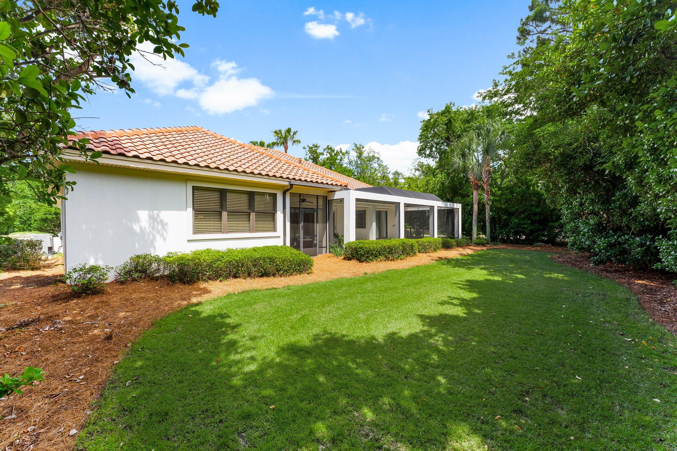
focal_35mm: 14
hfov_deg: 104.3
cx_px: 338
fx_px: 263
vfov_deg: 81.2
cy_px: 226
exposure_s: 1/200
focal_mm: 14
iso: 400
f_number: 8
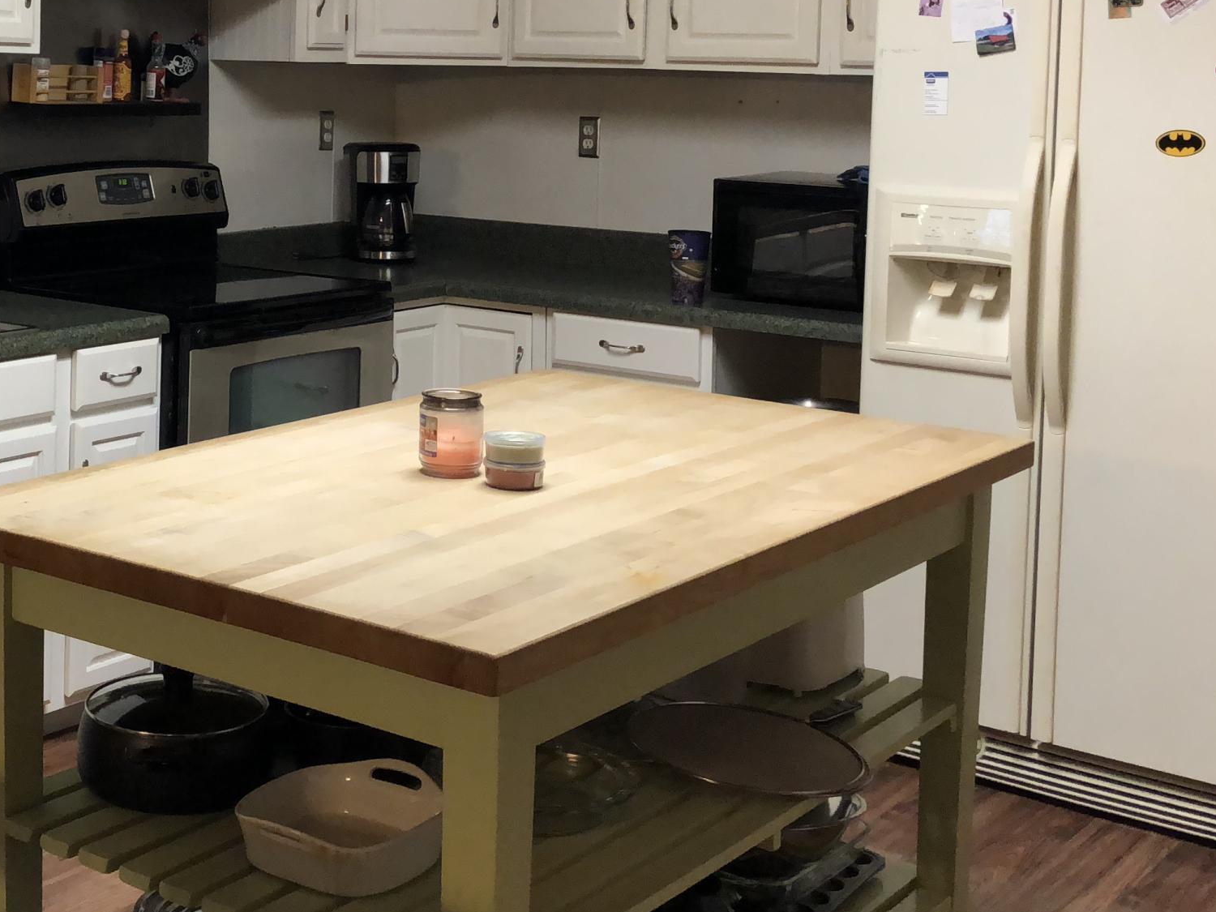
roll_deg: -0.9
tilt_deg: -3.3
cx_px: 276
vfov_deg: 25.6
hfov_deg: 33.5
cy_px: 163
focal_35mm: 56
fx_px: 1967
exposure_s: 1/60
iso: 160
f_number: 1.8
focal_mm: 3.99
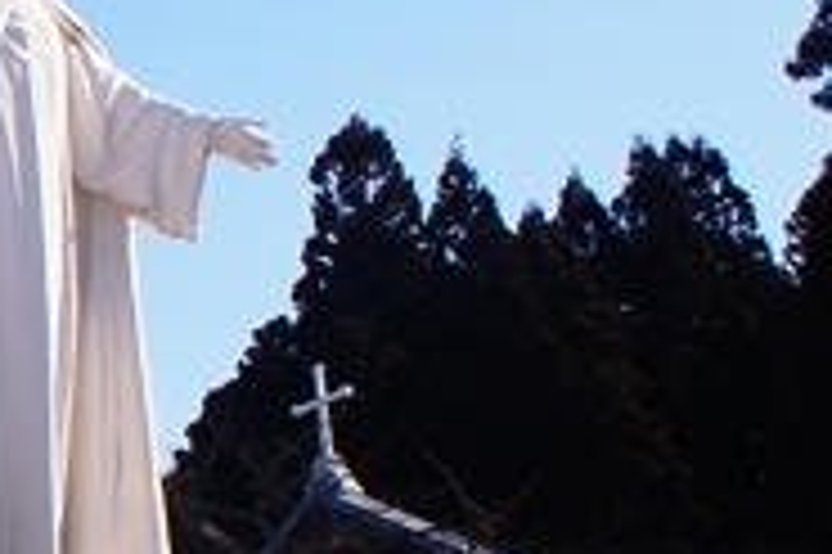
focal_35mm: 117
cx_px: -675
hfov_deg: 15.1
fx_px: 2702
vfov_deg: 11.5
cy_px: 610
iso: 200
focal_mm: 18
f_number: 13
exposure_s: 1/250
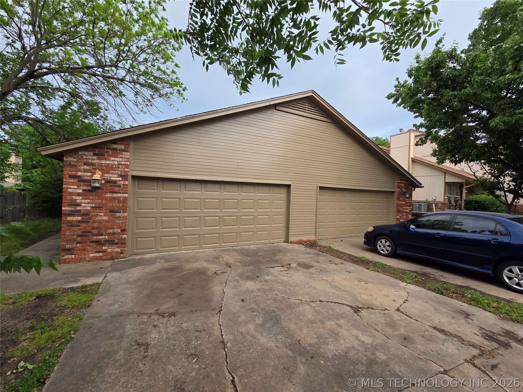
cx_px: 262
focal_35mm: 13
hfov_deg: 106.2
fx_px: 196
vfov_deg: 89.9
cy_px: 196
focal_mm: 2.2
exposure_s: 1/302
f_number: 2.2
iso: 50
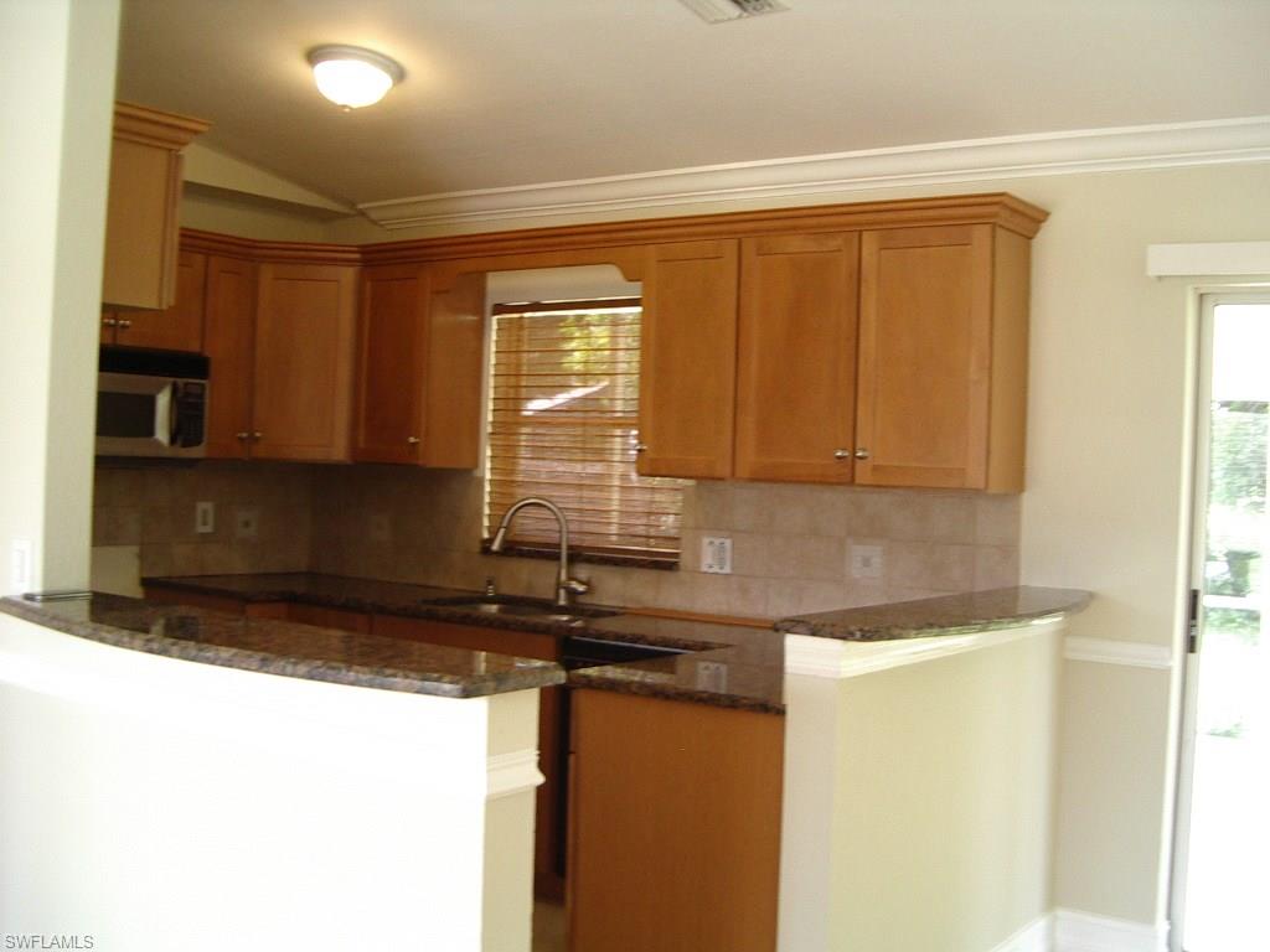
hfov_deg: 49.0
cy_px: 476
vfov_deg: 37.7
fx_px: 1394
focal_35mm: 38
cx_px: 635
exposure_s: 1/30
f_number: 2.6
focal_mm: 5.8
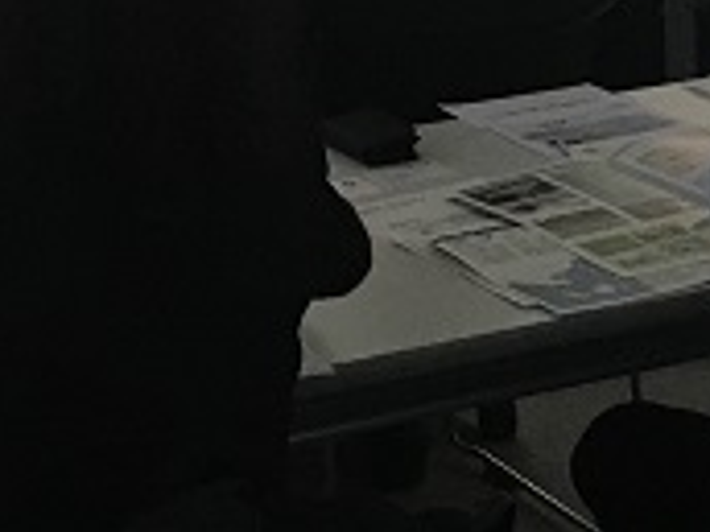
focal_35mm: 135
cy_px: -693
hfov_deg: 14.6
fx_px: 2769
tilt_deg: +1.1
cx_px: 239
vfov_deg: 9.8
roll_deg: +1.3
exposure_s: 1/30
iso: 100
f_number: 2.2
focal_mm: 4.15
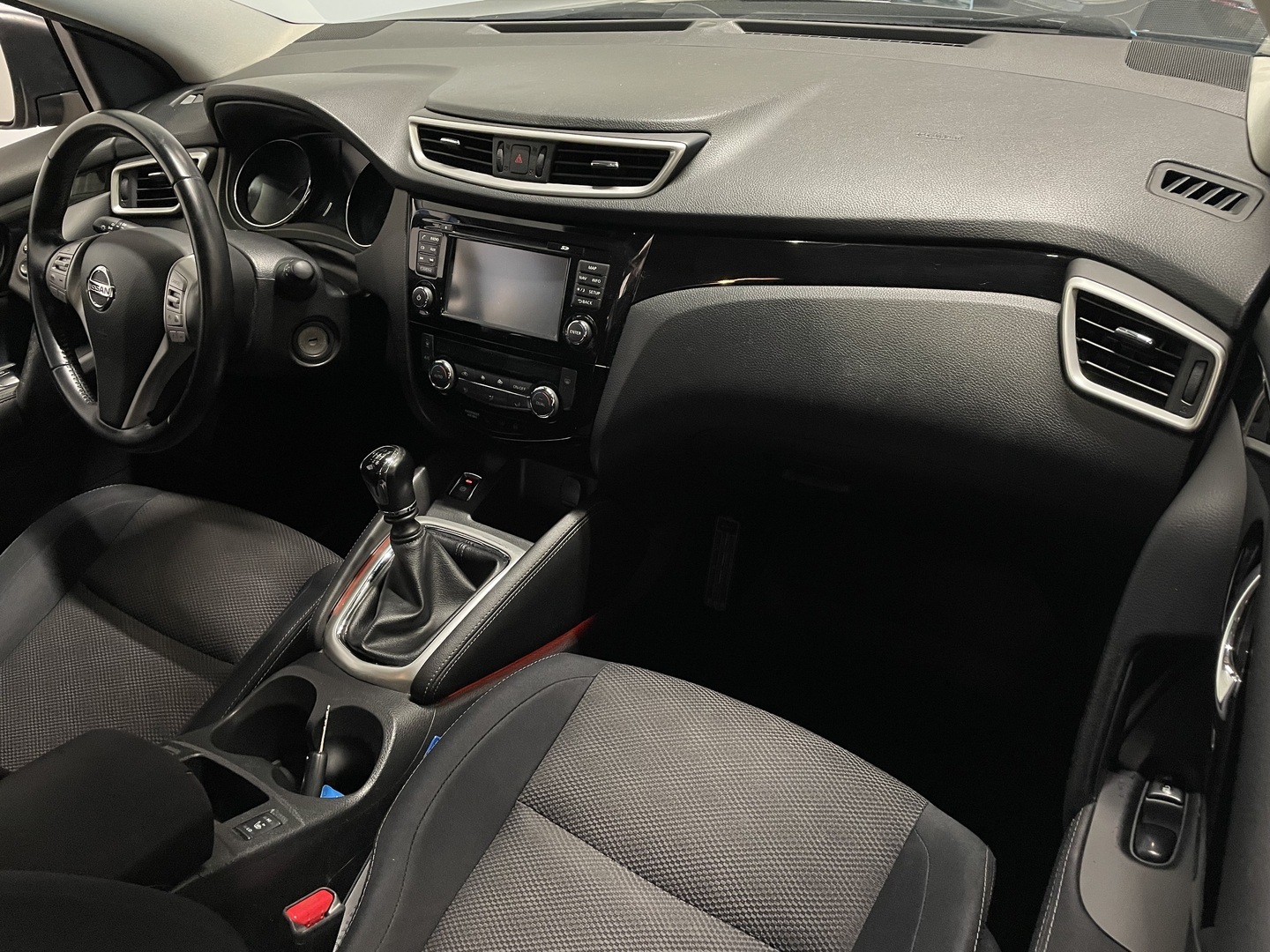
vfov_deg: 53.1
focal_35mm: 26
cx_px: 635
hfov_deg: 67.3
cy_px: 476
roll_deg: +8.7
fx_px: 954
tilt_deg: -37.0
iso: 250
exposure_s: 1/50
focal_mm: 4.2
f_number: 1.6
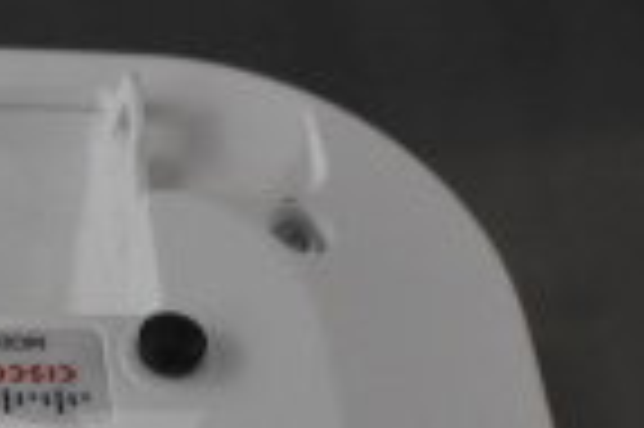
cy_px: 768
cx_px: -203
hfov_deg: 9.3
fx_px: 3895
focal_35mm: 218
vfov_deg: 6.2
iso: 2200
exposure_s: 1/50
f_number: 4.5
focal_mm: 34
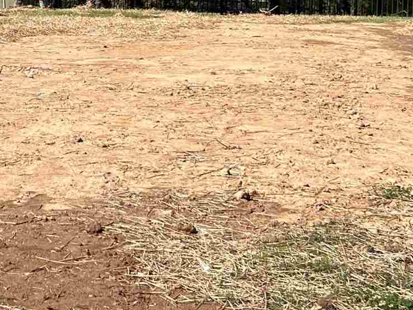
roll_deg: +0.3
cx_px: 16
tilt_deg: -4.6
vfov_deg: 13.5
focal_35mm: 109
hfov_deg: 17.7
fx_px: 1301
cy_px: 54
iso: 50
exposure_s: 1/4274
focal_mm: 5.7
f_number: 1.5
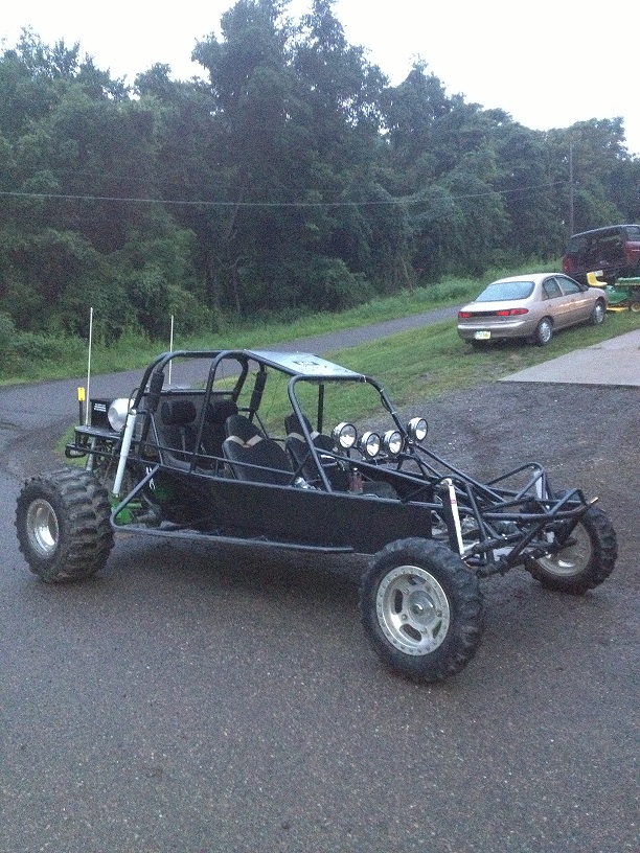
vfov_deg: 52.6
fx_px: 863
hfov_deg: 40.7
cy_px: 426
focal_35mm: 35
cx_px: 320
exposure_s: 1/16
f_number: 2.4
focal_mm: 4.28
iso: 800
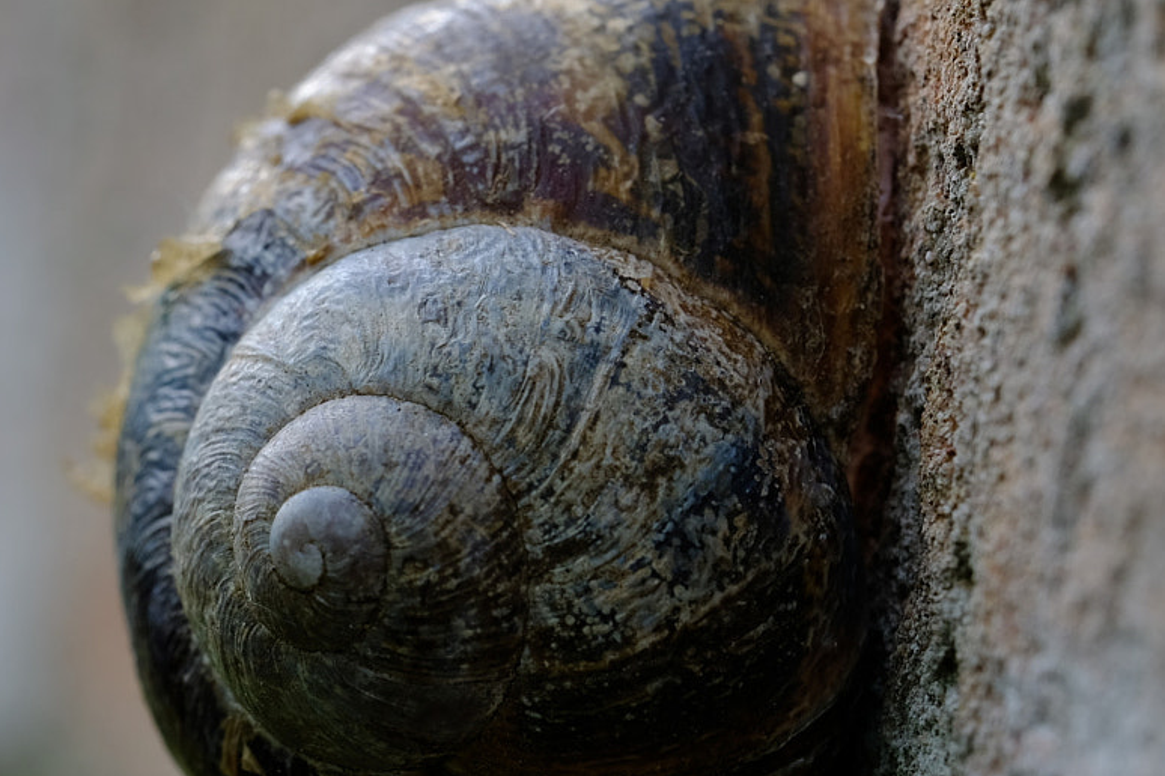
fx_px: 8025
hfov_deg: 8.3
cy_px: 451
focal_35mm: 248
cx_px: 283
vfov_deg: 5.5
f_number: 11
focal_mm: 80
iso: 250
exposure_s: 1/60
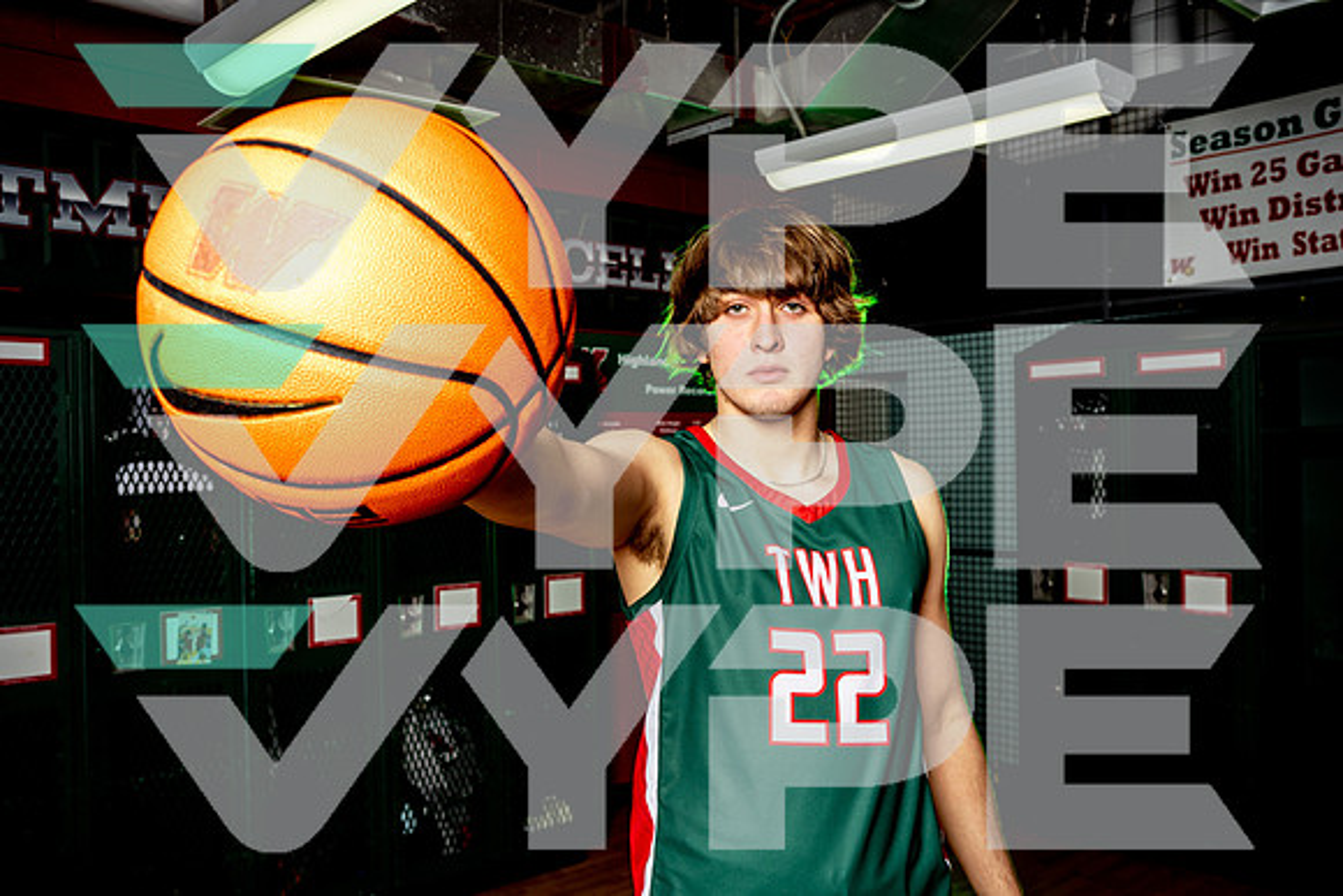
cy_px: 448
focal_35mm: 32
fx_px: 1194
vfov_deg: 41.1
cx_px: 672
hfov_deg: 58.7
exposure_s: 1/200
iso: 200
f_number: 8
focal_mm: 32
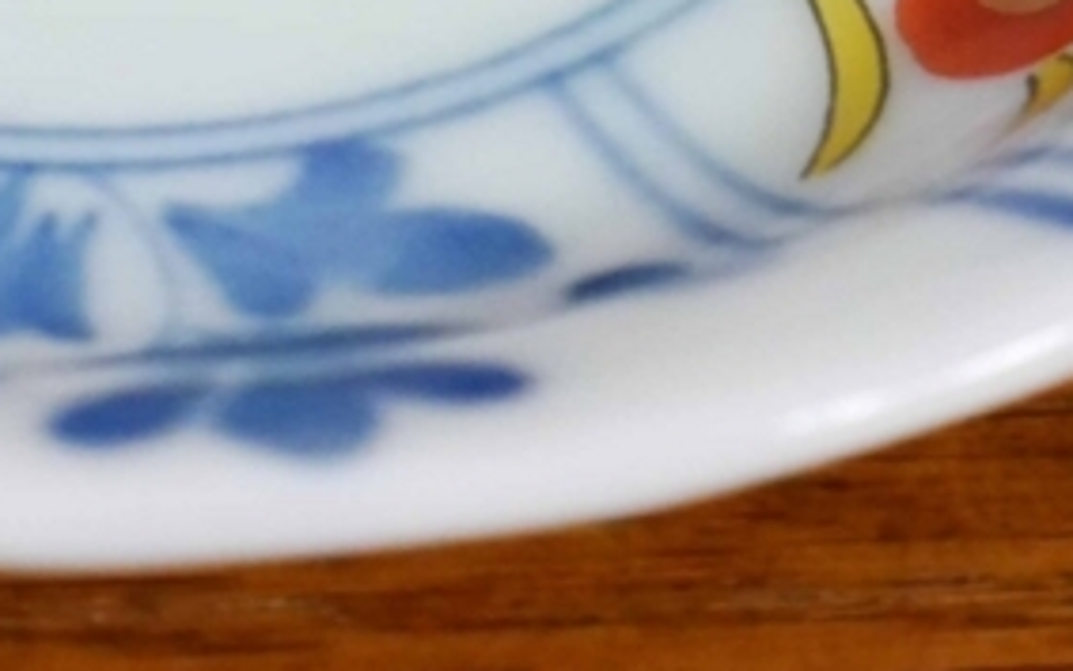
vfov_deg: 5.4
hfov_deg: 8.8
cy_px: -737
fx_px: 6961
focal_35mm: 238
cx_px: 246
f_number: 5.4
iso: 3200
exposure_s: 1/40
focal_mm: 31
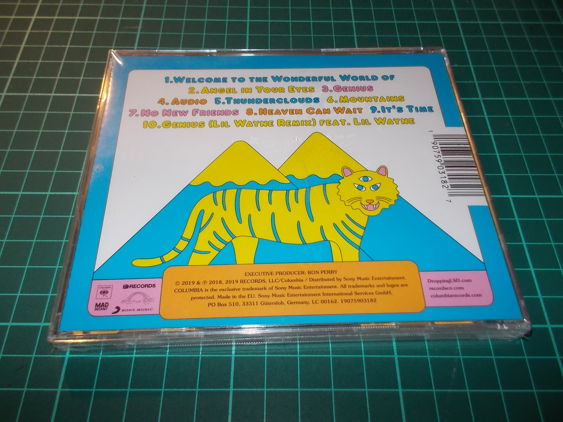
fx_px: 472
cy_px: 211
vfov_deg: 48.2
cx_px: 282
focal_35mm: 29
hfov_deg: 61.7
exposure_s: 1/30
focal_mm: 4.1
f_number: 3.3
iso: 200
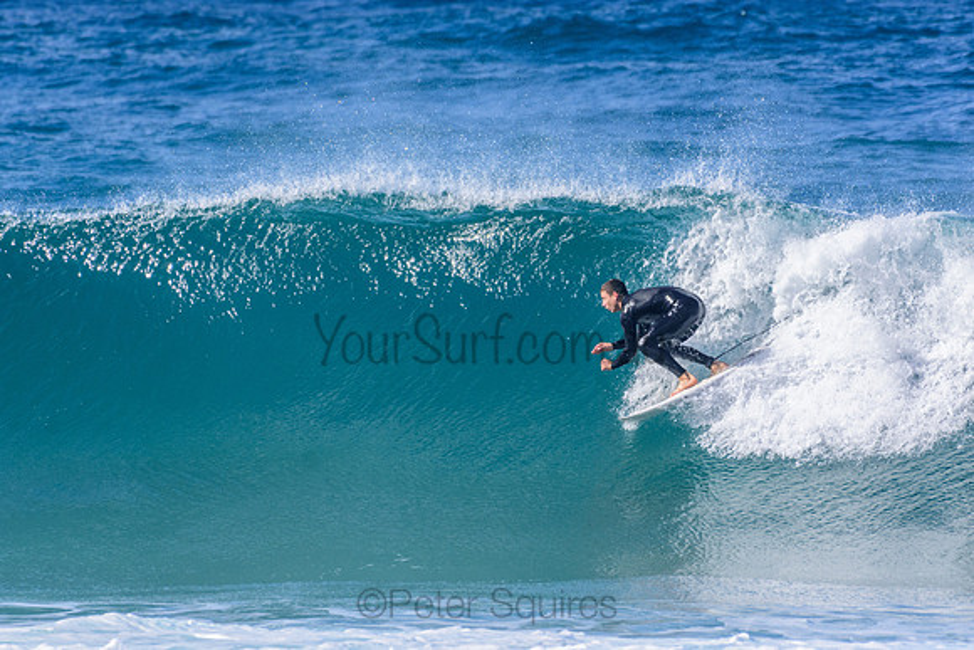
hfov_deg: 2.7
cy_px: 325
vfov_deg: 1.8
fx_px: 20295
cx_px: 487
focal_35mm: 750
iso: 360
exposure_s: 1/2000
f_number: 5.6
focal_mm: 500
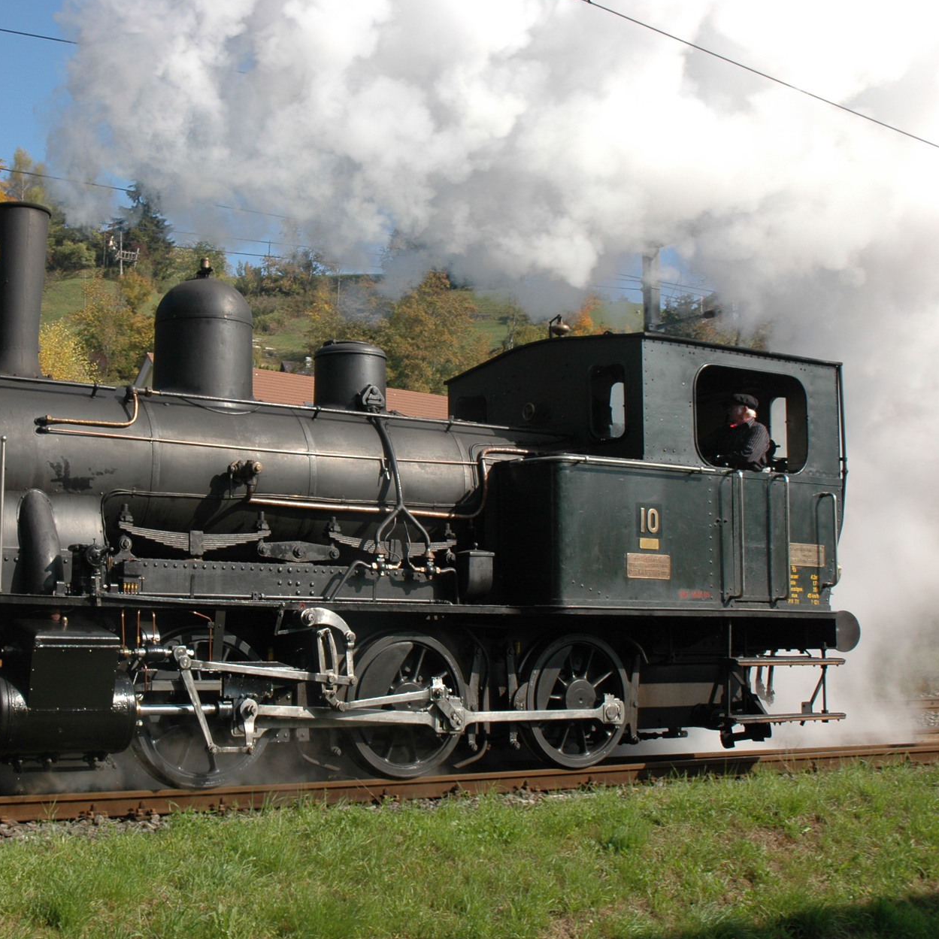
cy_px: 460
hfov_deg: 35.6
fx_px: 1442
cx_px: 285
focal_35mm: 47
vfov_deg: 36.1
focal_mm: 24
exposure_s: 1/320
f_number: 9
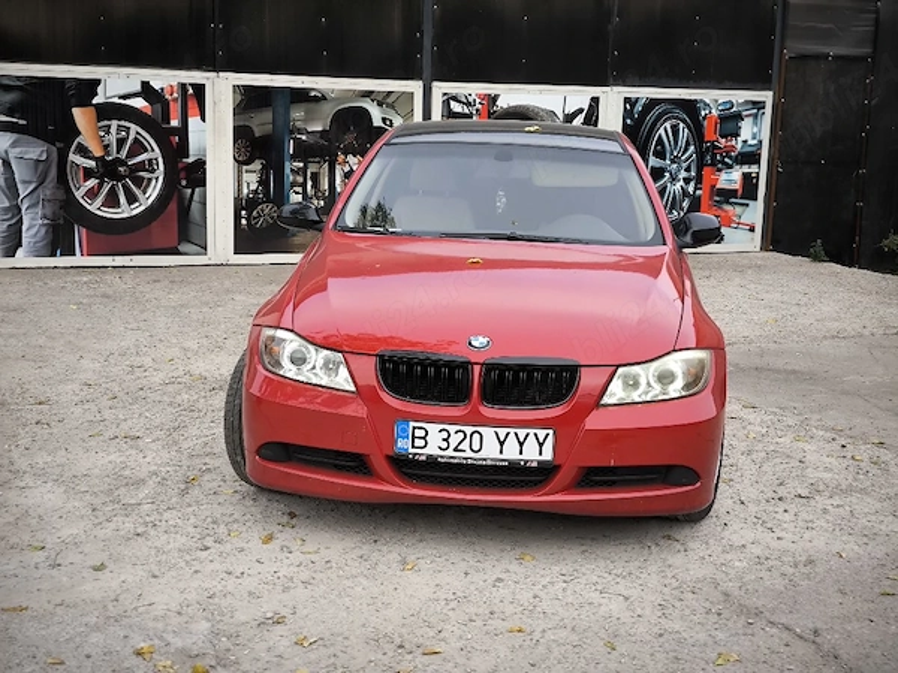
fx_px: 1297
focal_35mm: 50
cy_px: 336
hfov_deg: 38.2
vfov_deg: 29.1
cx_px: 449
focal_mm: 7.1
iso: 100
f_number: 1.9
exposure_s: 1/101
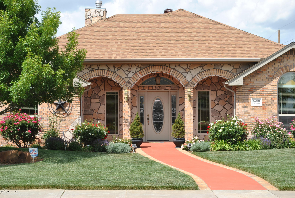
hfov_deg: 28.0
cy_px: 99
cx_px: 148
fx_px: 591
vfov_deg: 19.0
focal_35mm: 72
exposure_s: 1/250
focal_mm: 48
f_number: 8
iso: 100
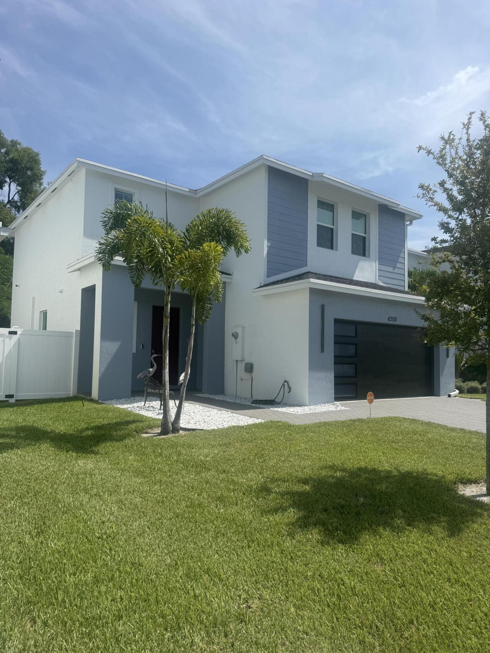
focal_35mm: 24
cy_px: 326
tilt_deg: +3.8
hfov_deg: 56.8
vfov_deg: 71.6
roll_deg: -0.5
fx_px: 453
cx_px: 245
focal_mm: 6.76
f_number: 1.78
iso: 80
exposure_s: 1/6711
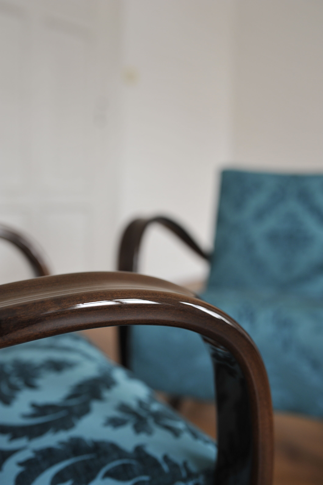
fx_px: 471
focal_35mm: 35
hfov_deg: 37.8
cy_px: 242
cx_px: 162
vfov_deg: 54.5
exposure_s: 1/125
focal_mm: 35
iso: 640
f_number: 3.2
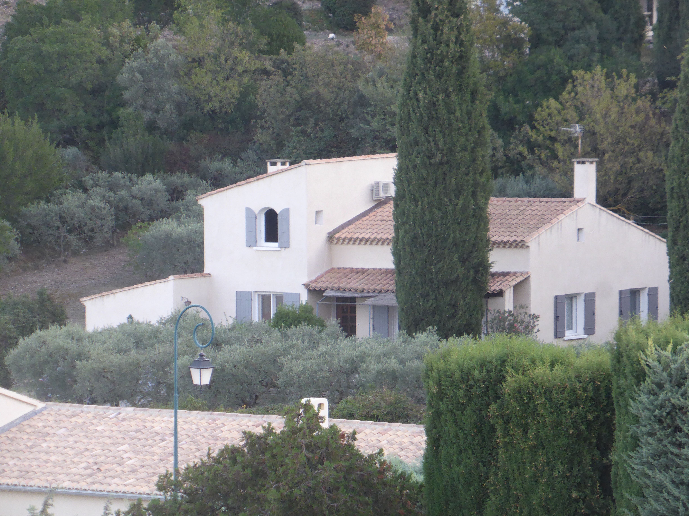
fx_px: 5454
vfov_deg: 5.4
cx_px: 344
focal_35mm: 274
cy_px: 258
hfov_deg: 7.2
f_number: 5.7
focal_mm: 44.4
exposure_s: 1/80
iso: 160
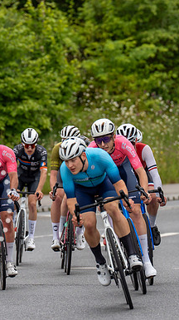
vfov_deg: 4.9
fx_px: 3720
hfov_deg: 2.8
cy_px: 97
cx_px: -31
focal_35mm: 440
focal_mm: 200
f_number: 4
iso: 400
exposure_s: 1/1000
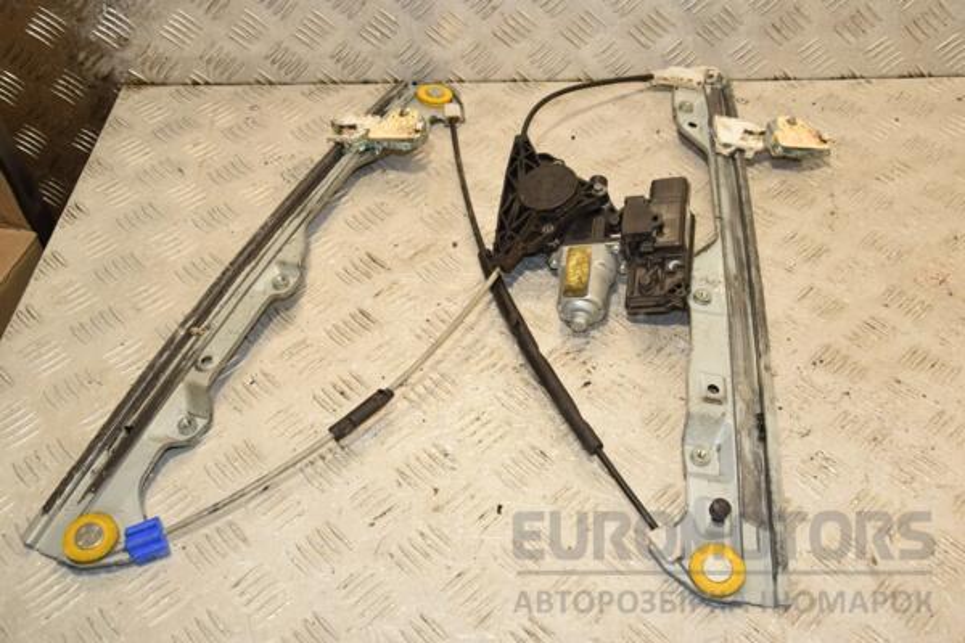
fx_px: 1045
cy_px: 322
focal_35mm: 39
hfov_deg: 49.6
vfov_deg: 34.2
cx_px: 482
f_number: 8
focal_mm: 26
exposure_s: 1/200
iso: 800
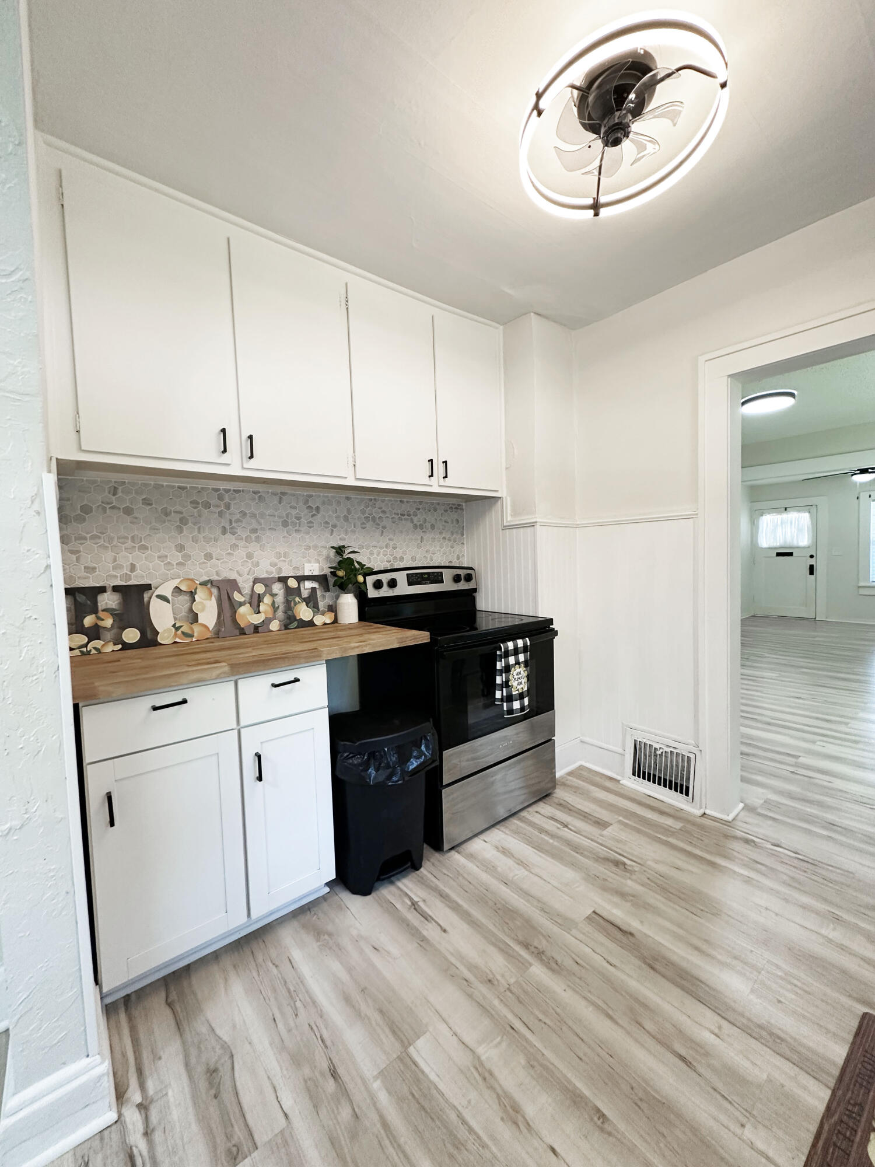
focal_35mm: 14
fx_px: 472
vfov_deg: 102.1
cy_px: 584
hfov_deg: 85.7
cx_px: 438
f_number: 2.2
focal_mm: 2.22
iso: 200
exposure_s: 1/60
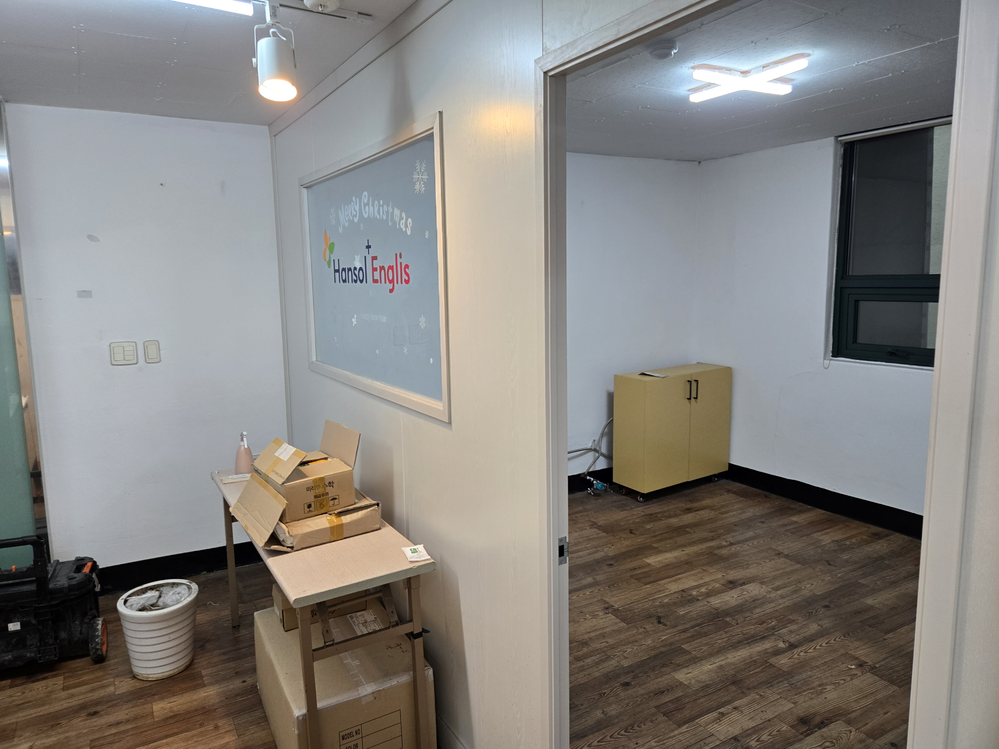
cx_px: 500
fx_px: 664
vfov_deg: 58.9
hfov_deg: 73.9
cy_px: 374
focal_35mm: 23
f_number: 1.8
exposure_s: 1/120
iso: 125
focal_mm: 5.4
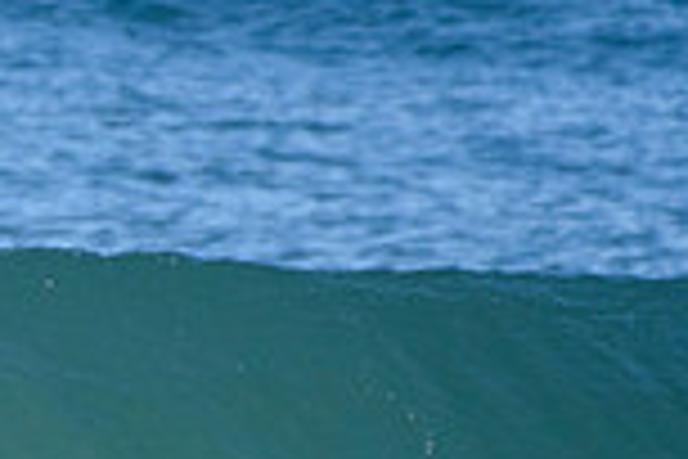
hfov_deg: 0.7
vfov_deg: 0.5
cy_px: 745
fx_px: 54482
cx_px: -544
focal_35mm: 2851
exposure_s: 1/4000
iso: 800
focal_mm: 500
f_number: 5.6
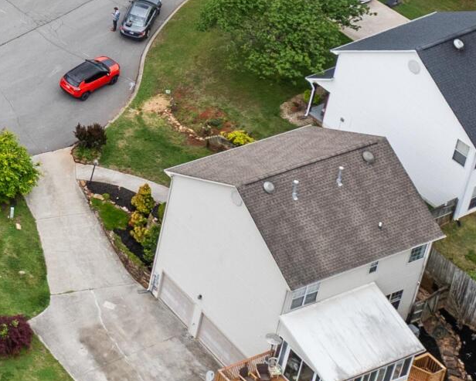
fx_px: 1606
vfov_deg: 12.6
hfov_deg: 14.5
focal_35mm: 114
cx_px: -416
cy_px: -262
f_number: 2.8
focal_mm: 12.29
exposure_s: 1/15
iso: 110
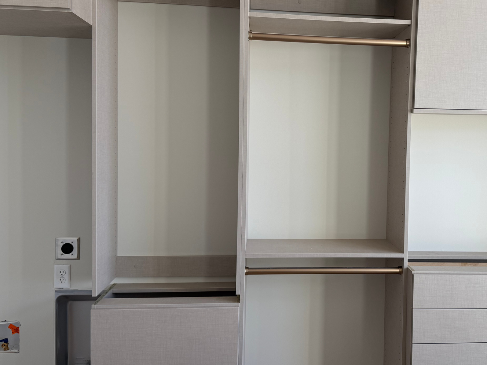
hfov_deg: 49.3
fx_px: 521
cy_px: 164
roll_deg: -1.4
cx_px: 325
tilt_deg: -3.6
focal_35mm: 37
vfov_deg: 38.6
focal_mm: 6.76
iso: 64
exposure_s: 1/180
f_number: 1.78
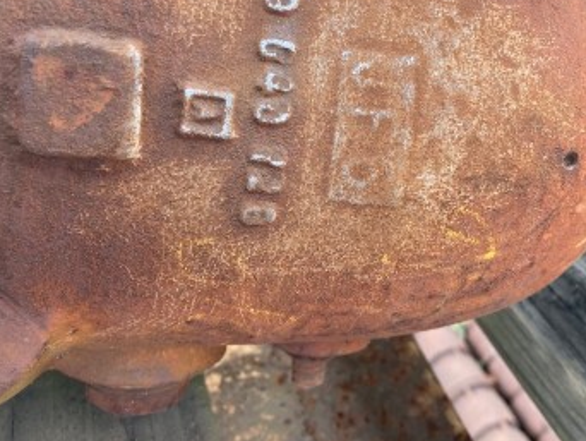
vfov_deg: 37.5
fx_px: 644
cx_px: 387
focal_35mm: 38
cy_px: 159
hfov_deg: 48.2
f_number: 1.8
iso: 100
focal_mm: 4.25
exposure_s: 1/121
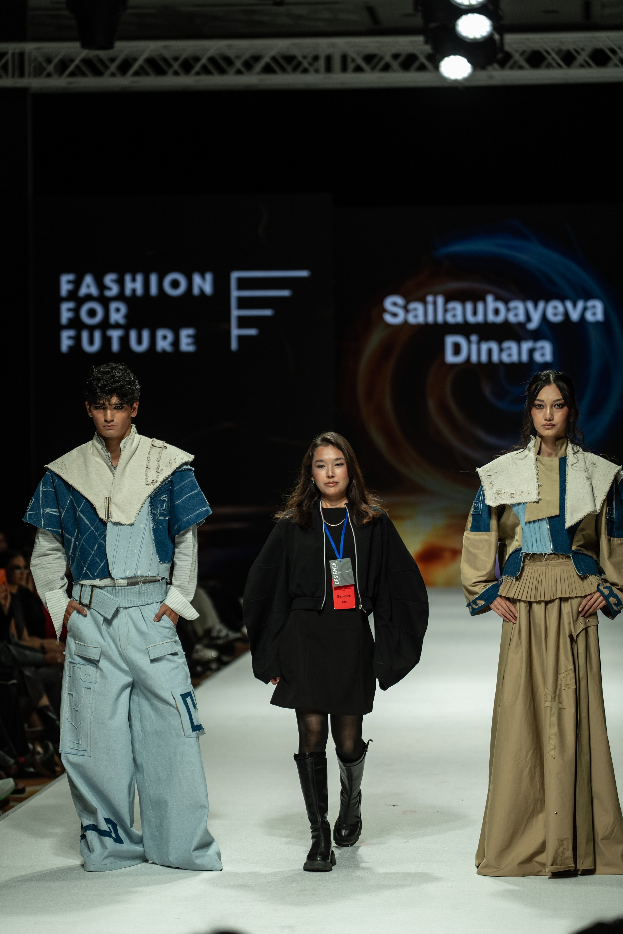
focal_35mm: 115
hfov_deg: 12.0
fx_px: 2975
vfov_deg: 17.9
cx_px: 312
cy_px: 467
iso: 200
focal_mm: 114.6
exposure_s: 1/320
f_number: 2.8
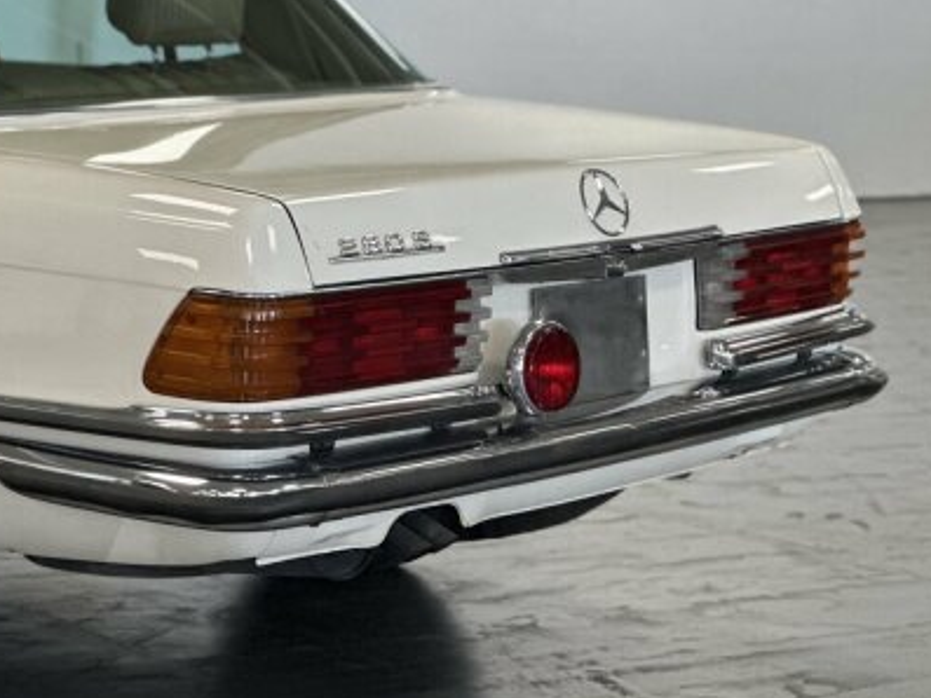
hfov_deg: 15.9
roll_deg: -1.5
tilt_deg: -8.3
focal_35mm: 124
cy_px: 281
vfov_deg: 12.0
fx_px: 3336
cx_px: 305
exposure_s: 1/116
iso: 250
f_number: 2.8
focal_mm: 9
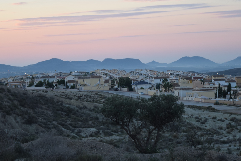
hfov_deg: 24.6
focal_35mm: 82
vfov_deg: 16.5
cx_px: 120
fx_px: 552
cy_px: 80
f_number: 6.3
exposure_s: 1/160
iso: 400
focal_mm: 55
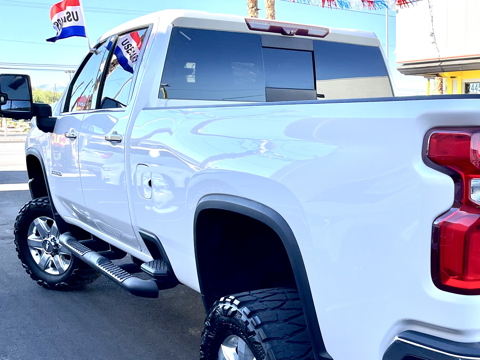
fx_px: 638
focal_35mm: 46
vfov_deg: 31.0
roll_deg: -0.2
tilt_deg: -14.5
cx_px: 408
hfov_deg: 39.1
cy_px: 268
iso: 50
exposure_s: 1/761
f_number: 1.6
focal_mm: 5.1
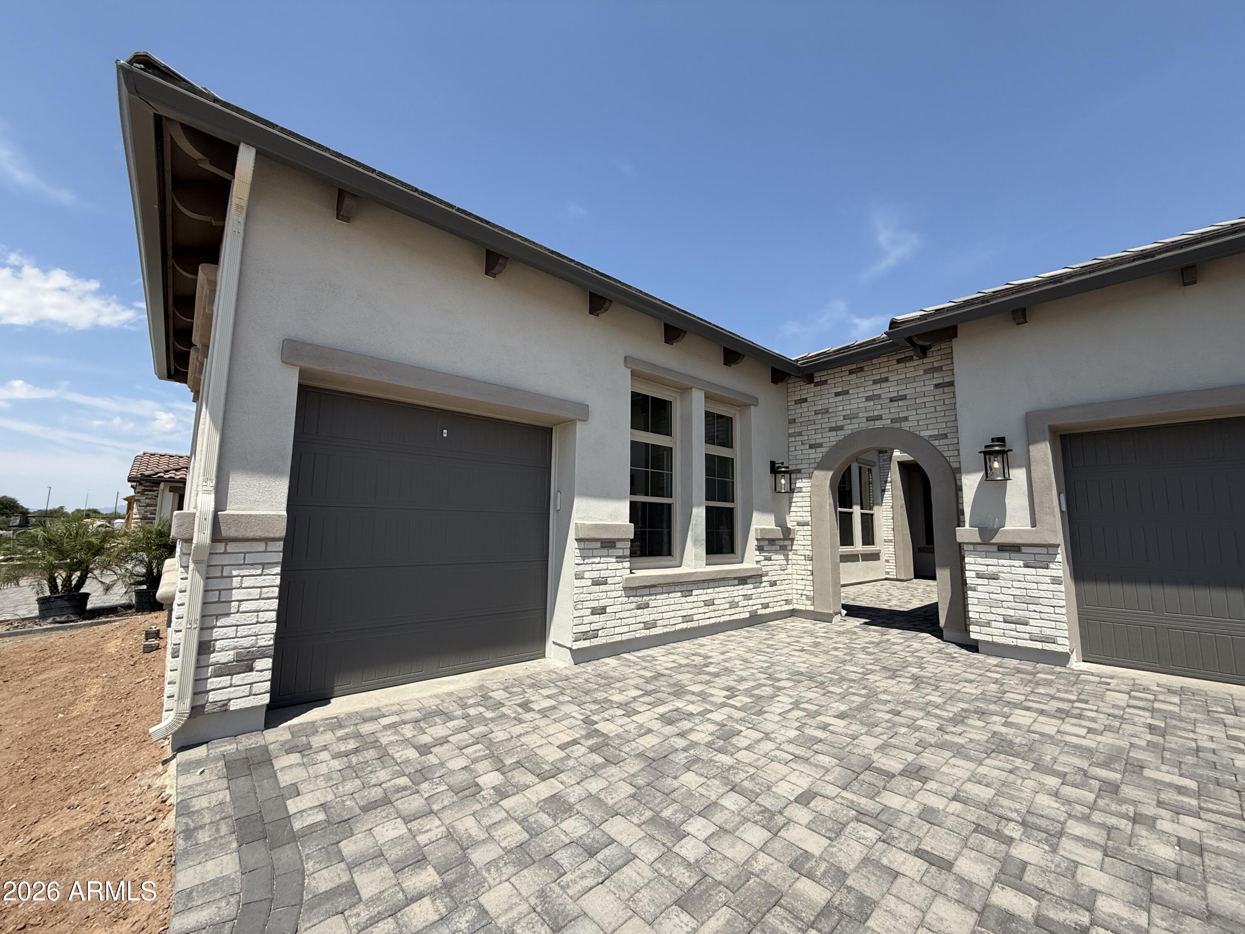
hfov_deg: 102.1
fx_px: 504
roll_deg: -0.4
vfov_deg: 85.7
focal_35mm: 14
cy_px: 467
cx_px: 622
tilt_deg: +7.6
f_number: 2.2
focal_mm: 2.22
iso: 50
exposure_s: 1/2237
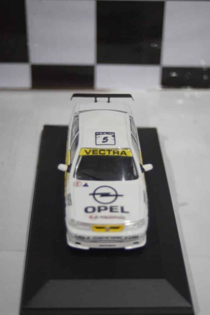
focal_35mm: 60
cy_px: 158
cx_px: 105
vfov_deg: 33.4
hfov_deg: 22.6
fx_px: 525
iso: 3200
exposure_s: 1/160
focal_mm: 40
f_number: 4.5
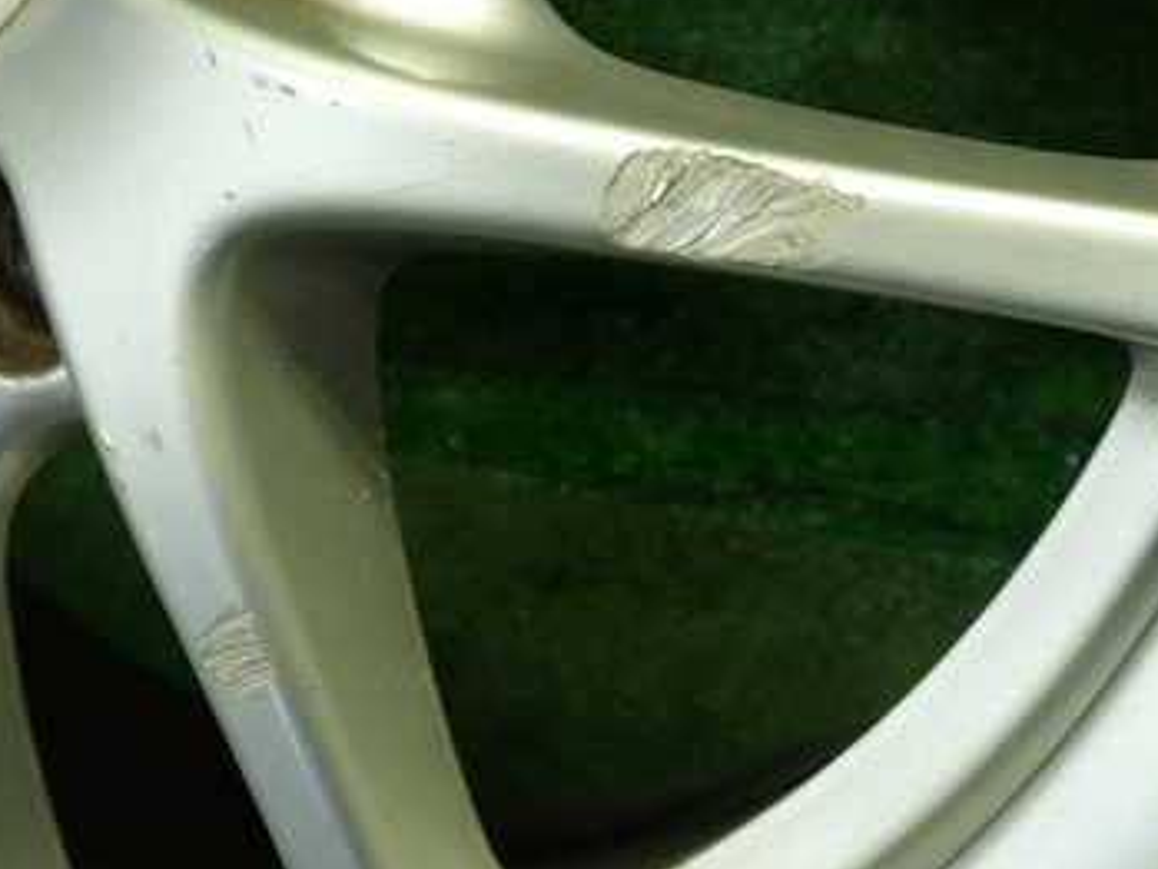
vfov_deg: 26.6
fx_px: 1841
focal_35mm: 55
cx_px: 813
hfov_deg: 34.4
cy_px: 401
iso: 200
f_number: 2.4
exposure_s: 1/60
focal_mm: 5.79
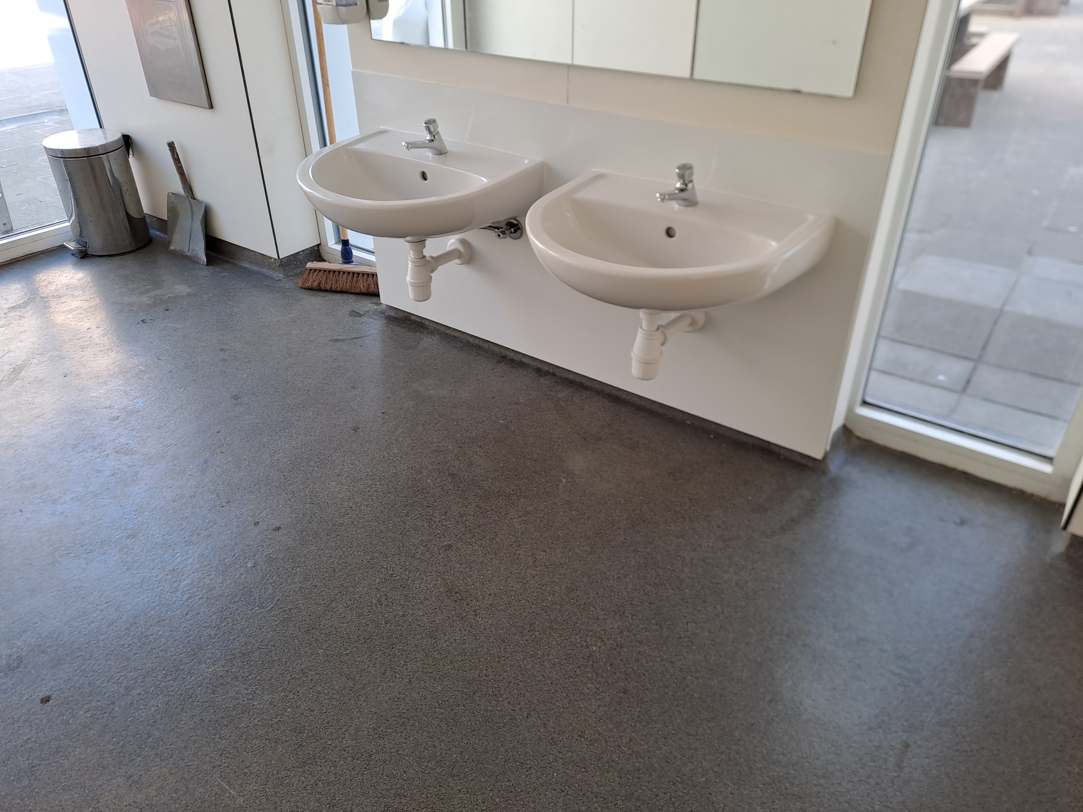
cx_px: 542
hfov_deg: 69.4
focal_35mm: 25
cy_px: 406
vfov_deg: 54.9
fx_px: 782
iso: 40
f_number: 1.8
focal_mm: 4.65
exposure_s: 1/50
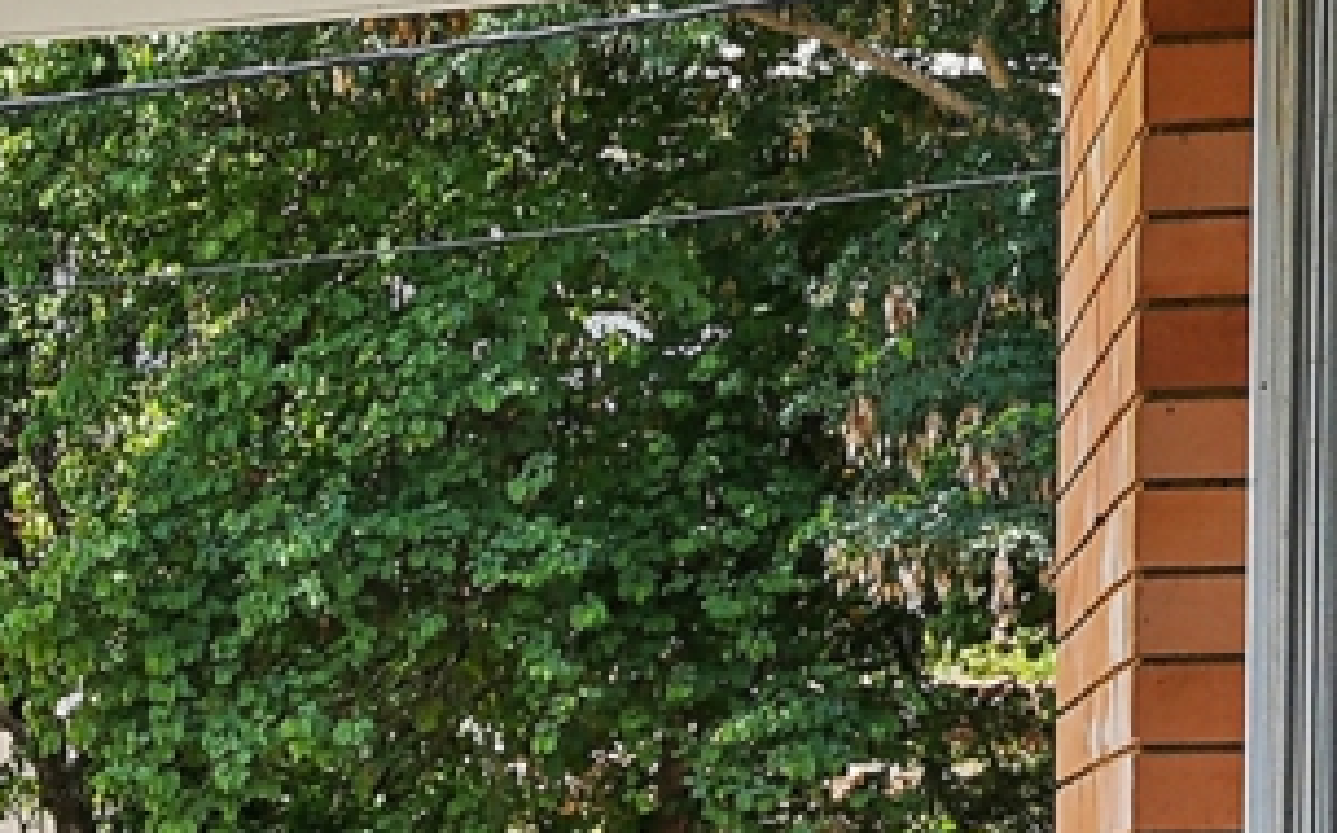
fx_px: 5461
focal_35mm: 150
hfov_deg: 11.6
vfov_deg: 8.6
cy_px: 978
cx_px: -1828
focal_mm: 28
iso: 200
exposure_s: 1/80
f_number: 11
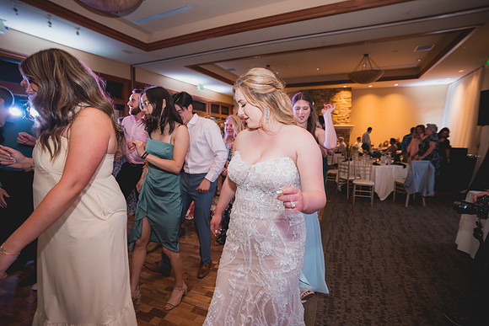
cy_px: 163
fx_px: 231
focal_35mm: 17
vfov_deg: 70.5
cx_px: 244
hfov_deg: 93.3
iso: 2500
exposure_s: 1/50
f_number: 2.8
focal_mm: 17
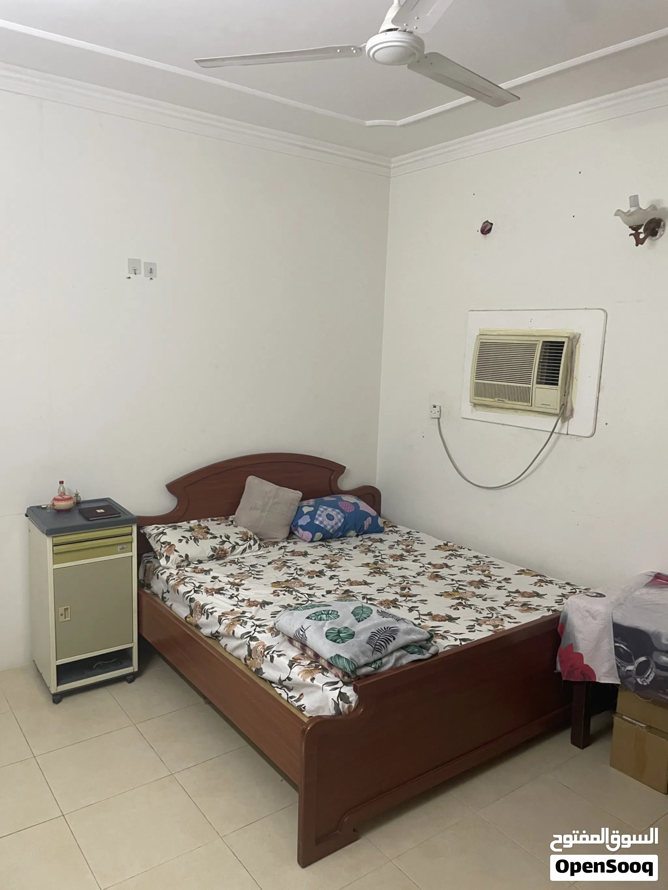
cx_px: 334
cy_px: 445
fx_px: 669
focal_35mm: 26
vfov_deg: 67.3
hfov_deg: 53.1
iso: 250
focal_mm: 4.2
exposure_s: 1/50
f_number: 1.6
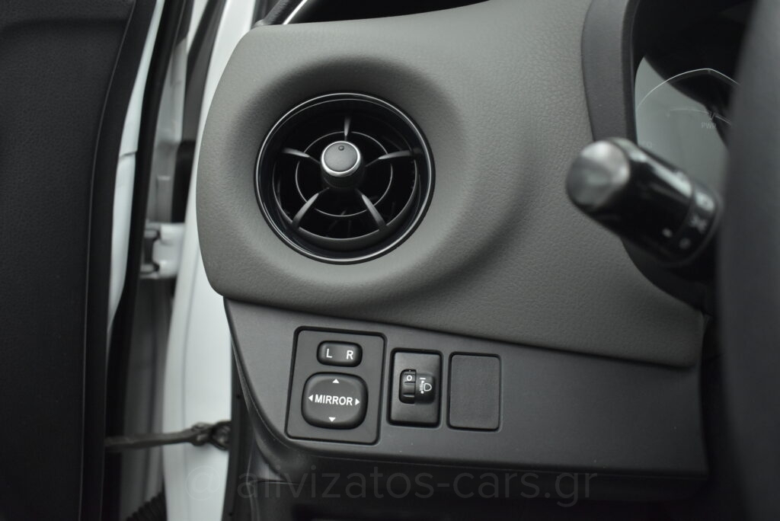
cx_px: 390
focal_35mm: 32
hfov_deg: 59.5
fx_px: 683
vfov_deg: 41.8
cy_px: 260
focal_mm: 21
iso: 1600
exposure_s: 1/80
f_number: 3.8
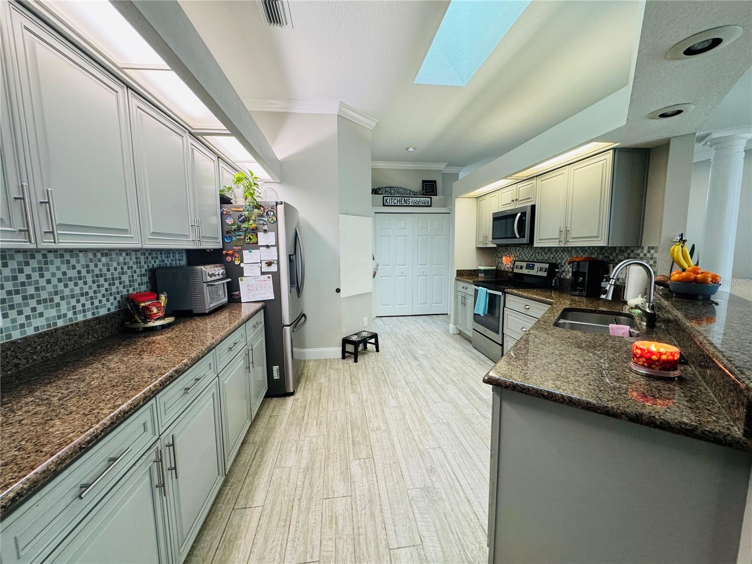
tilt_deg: -7.1
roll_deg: +0.4
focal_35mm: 14
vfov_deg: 85.7
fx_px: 304
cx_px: 376
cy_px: 282
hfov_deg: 102.1
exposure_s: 1/120
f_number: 2.2
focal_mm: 2.22
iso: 250
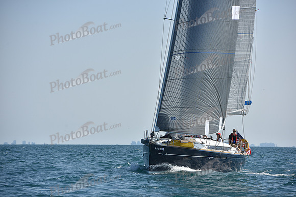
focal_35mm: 200
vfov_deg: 6.9
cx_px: 148
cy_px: 98
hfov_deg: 10.3
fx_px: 1645
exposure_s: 1/1600
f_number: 7.1
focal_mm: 200
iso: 250
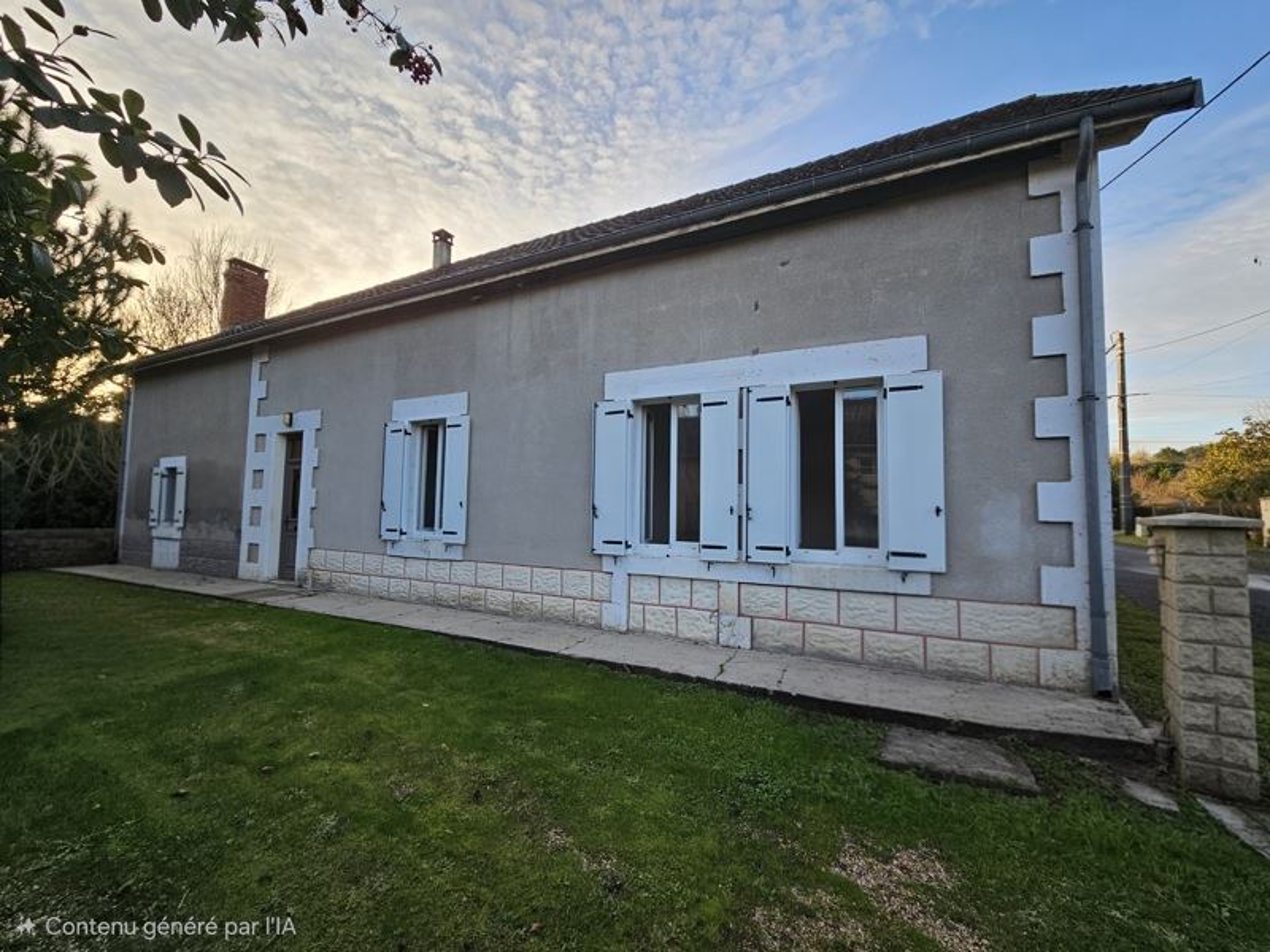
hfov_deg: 106.2
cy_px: 476
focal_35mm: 13
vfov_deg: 89.9
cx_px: 635
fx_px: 477
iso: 50
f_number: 2.2
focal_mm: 2.2
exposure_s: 1/333
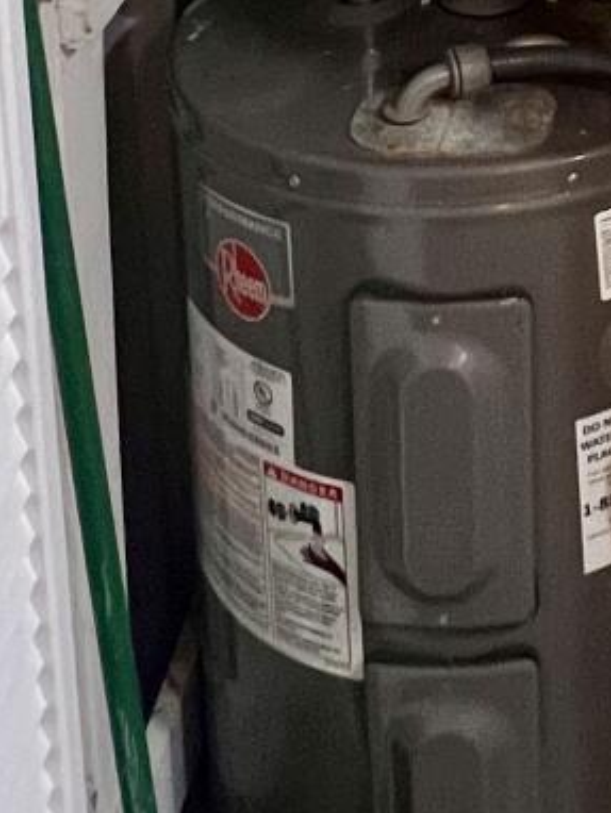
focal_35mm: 68
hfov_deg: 19.9
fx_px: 1599
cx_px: 792
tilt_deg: -9.5
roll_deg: -0.3
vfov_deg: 22.5
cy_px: -462
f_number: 1.8
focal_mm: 1.57
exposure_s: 1/60
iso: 320
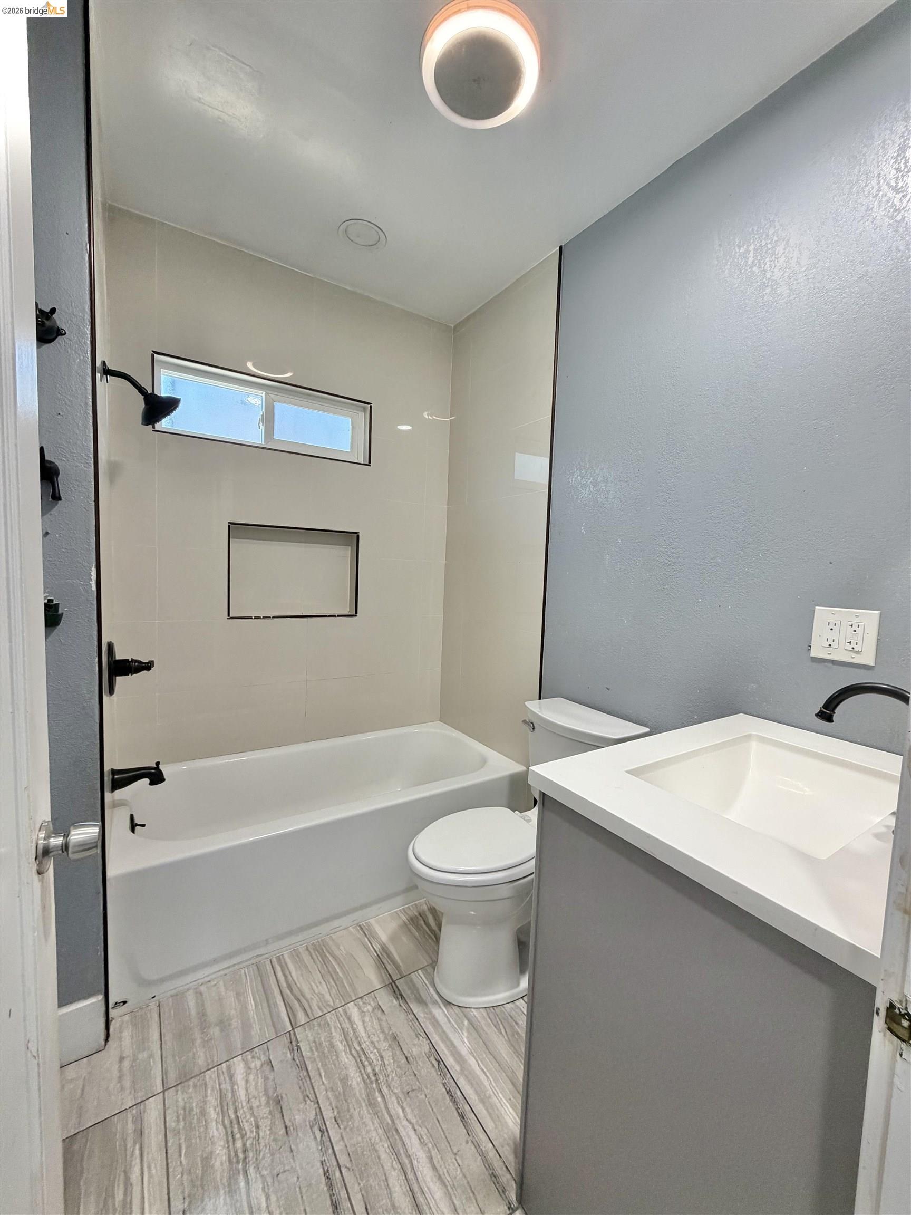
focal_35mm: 14
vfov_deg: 102.1
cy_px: 608
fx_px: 491
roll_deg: -2.6
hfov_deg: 85.7
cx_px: 456
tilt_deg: -4.2
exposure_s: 1/60
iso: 200
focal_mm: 2.22
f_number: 2.2
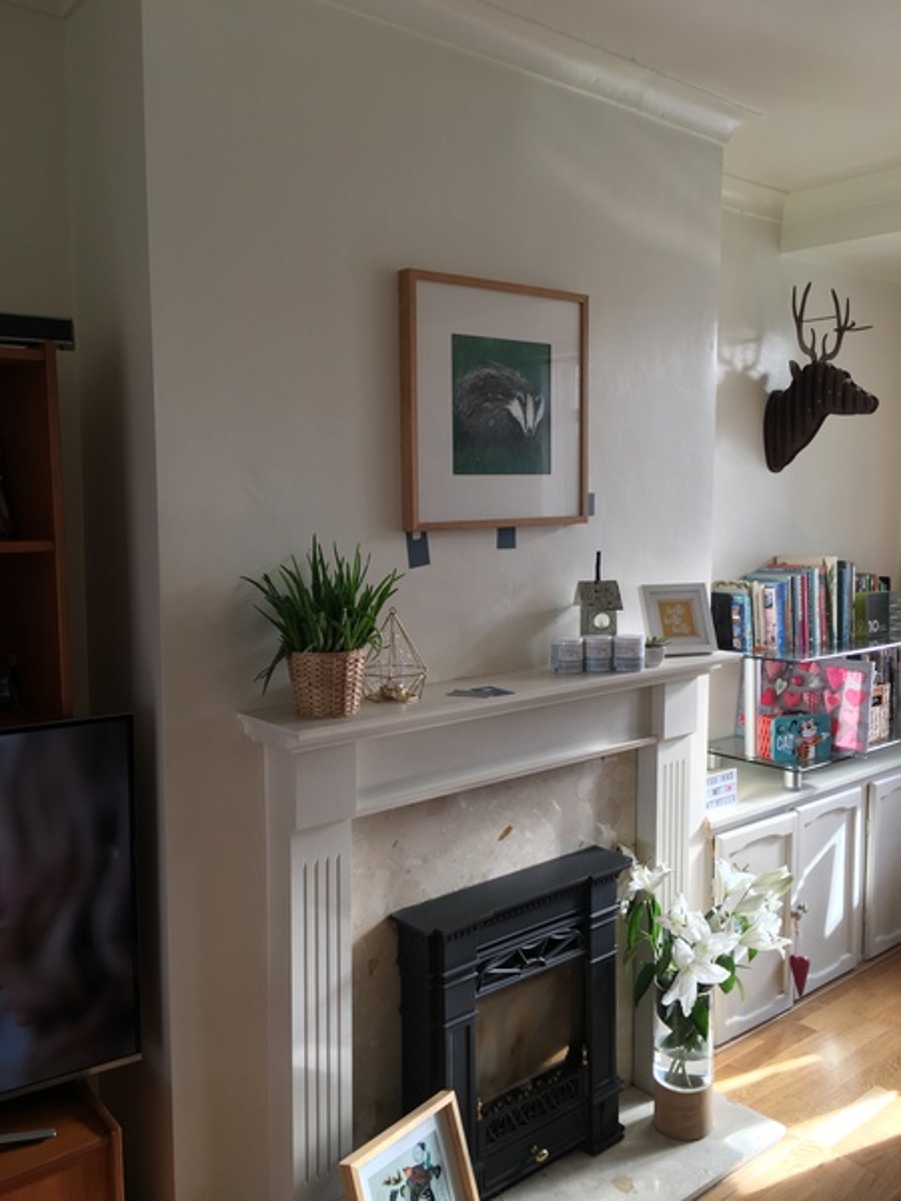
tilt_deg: -5.3
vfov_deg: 61.7
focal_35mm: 29
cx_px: 450
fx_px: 1006
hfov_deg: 48.2
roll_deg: +0.2
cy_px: 600
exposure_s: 1/50
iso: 25
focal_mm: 4.15
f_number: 2.2
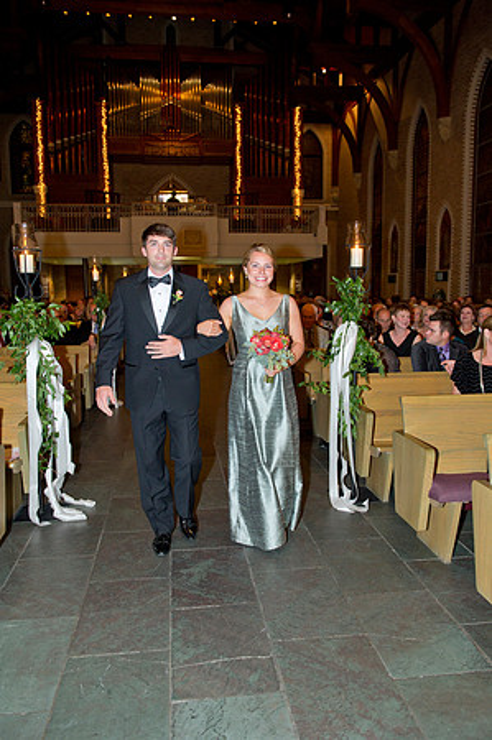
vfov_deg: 63.7
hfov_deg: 44.9
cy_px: 370
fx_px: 596
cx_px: 246
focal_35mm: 29
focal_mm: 29
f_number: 4
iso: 1600
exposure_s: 1/80
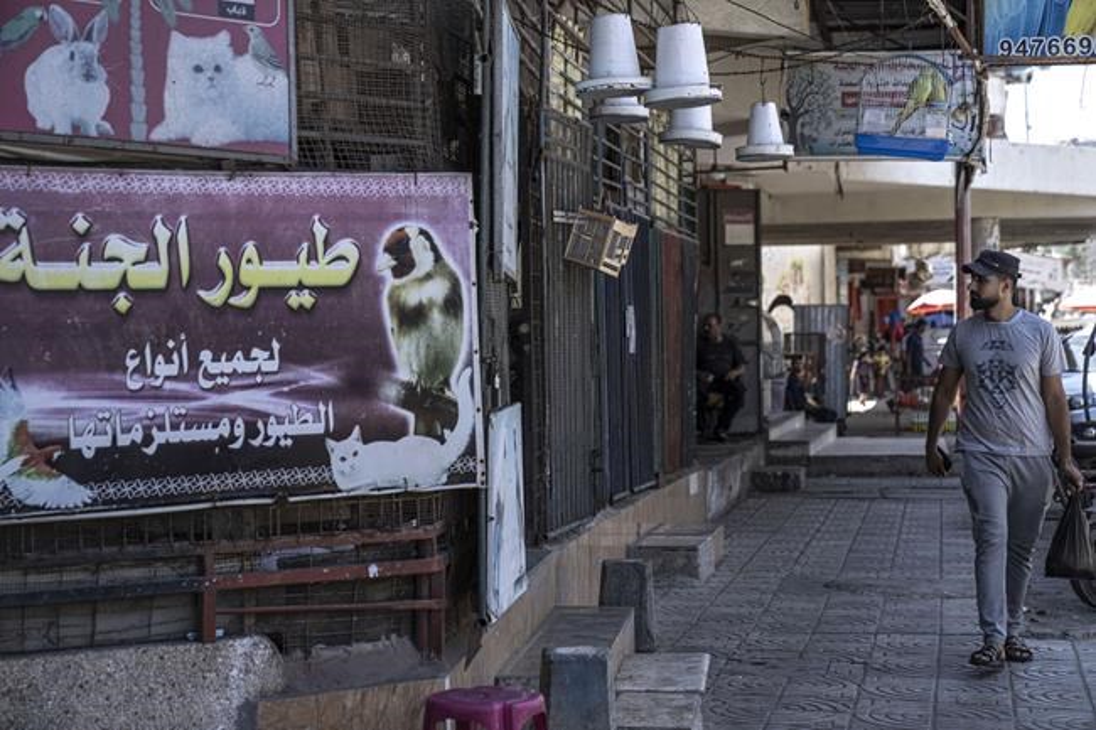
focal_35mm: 70
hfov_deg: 28.9
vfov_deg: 19.4
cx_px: 548
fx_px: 2130
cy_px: 365
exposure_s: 1/800
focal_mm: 70
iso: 125
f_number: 3.5
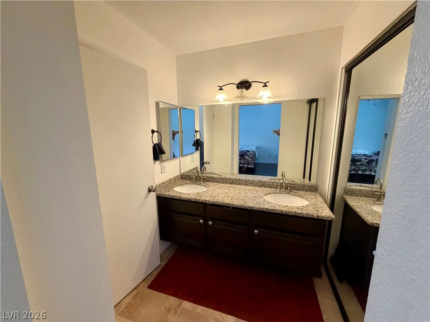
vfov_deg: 85.7
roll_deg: +0.6
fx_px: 174
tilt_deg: -9.3
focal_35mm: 14
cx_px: 215
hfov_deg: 102.1
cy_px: 161
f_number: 2.2
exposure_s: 1/120
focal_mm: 2.22
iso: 320
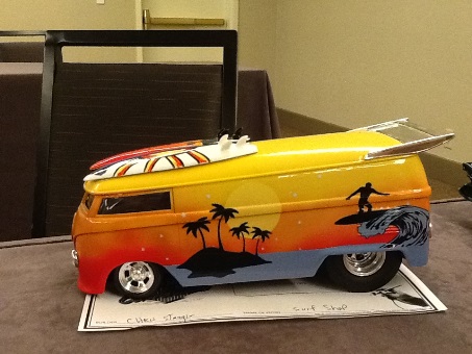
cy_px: 177
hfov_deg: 42.9
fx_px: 600
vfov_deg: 32.9
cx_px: 236
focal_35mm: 44
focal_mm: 2.03
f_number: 2.4
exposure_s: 1/30
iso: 320
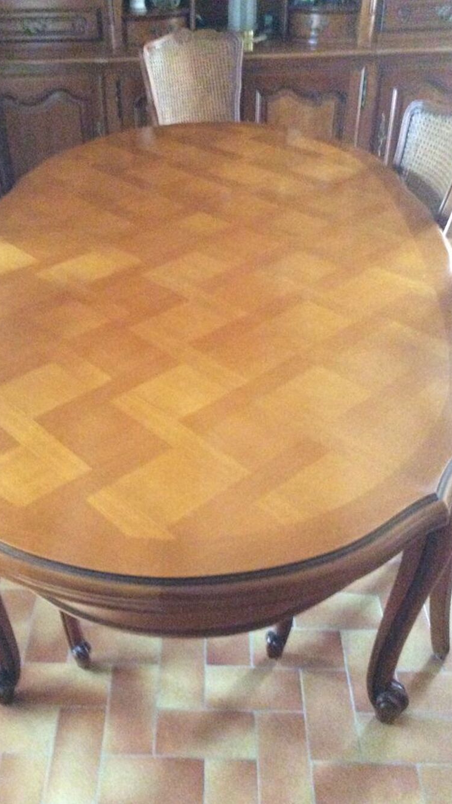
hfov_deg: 33.6
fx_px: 746
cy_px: 403
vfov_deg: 56.6
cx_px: 171
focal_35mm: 35
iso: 640
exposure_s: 1/17
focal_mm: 3.3
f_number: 2.4
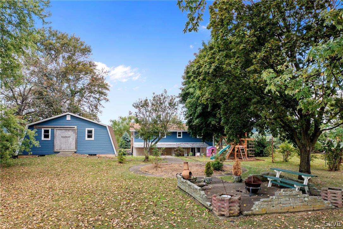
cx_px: 172
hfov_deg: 65.5
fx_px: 267
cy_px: 114
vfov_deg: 46.4
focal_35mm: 28
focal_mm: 10.26
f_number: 4
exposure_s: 1/640
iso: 100
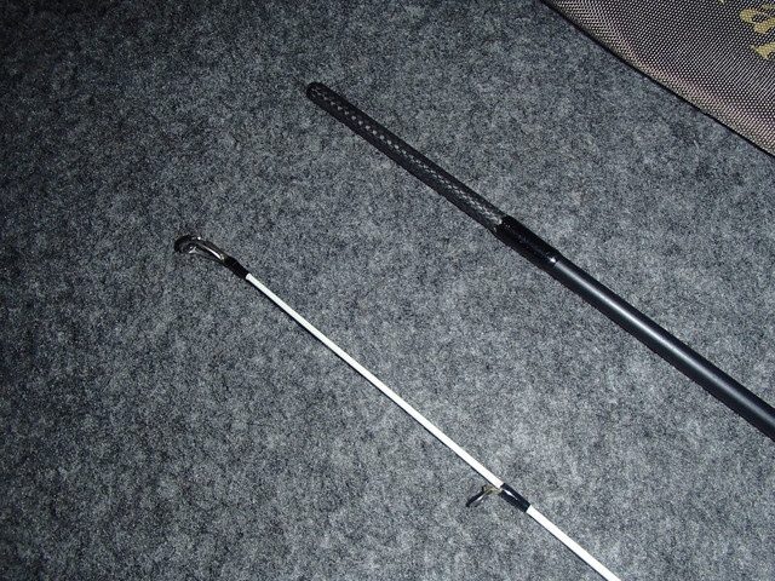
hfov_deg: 63.4
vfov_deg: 49.7
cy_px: 290
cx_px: 388
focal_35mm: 28
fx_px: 627
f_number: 11
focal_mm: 5
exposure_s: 1/30
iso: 200
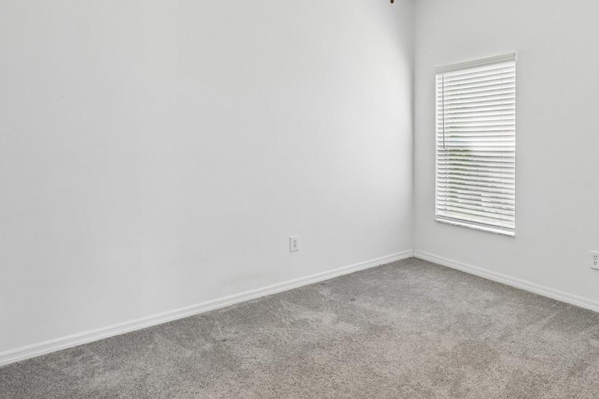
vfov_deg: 52.5
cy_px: 148
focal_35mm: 24
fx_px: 399
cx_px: 397
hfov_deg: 71.7
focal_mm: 15
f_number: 8
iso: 800
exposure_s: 1/80
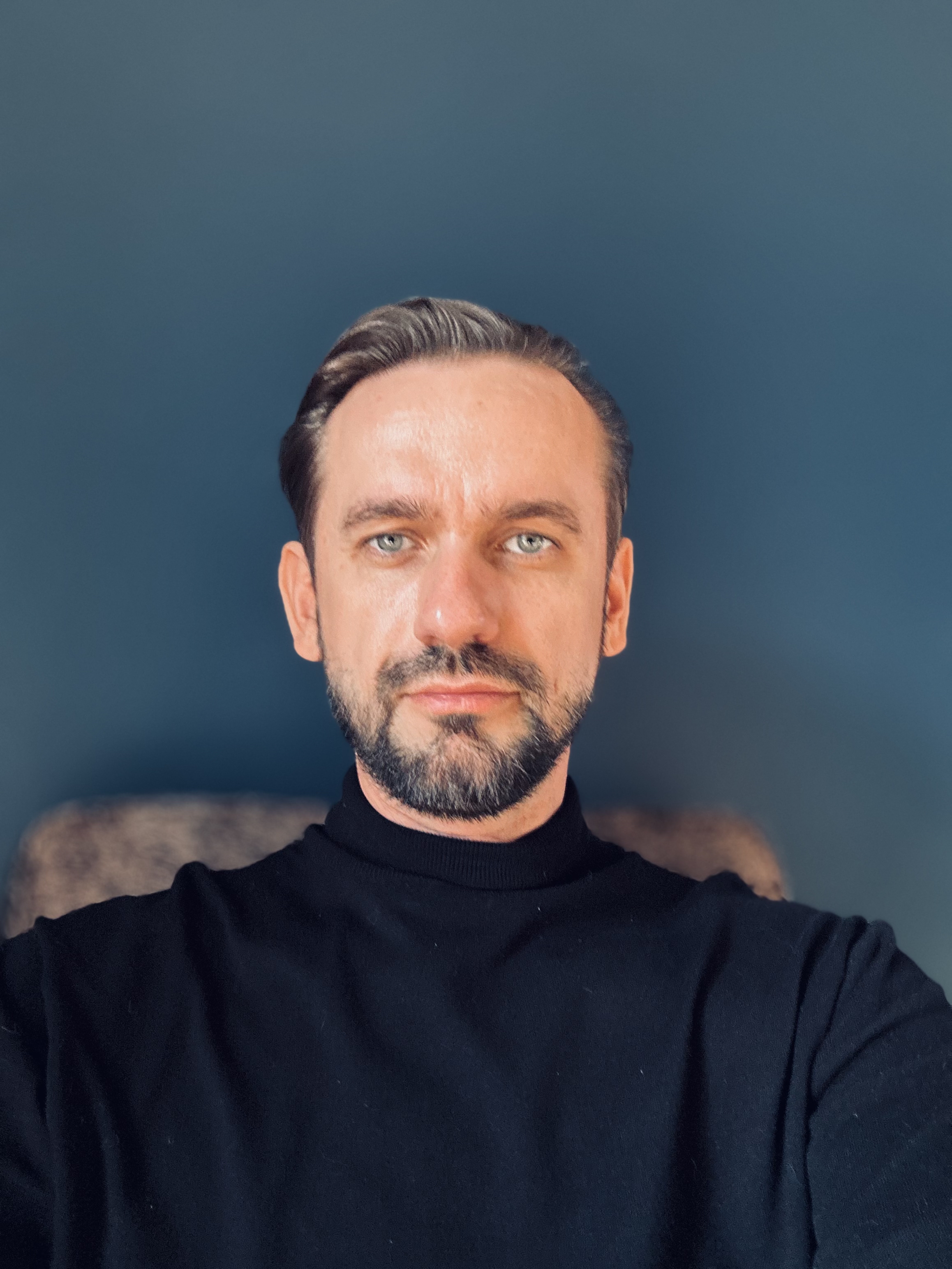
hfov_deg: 46.8
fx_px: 1100
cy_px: 634
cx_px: 476
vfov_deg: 60.0
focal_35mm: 30
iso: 100
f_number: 1.9
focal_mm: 2.69
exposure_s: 1/60
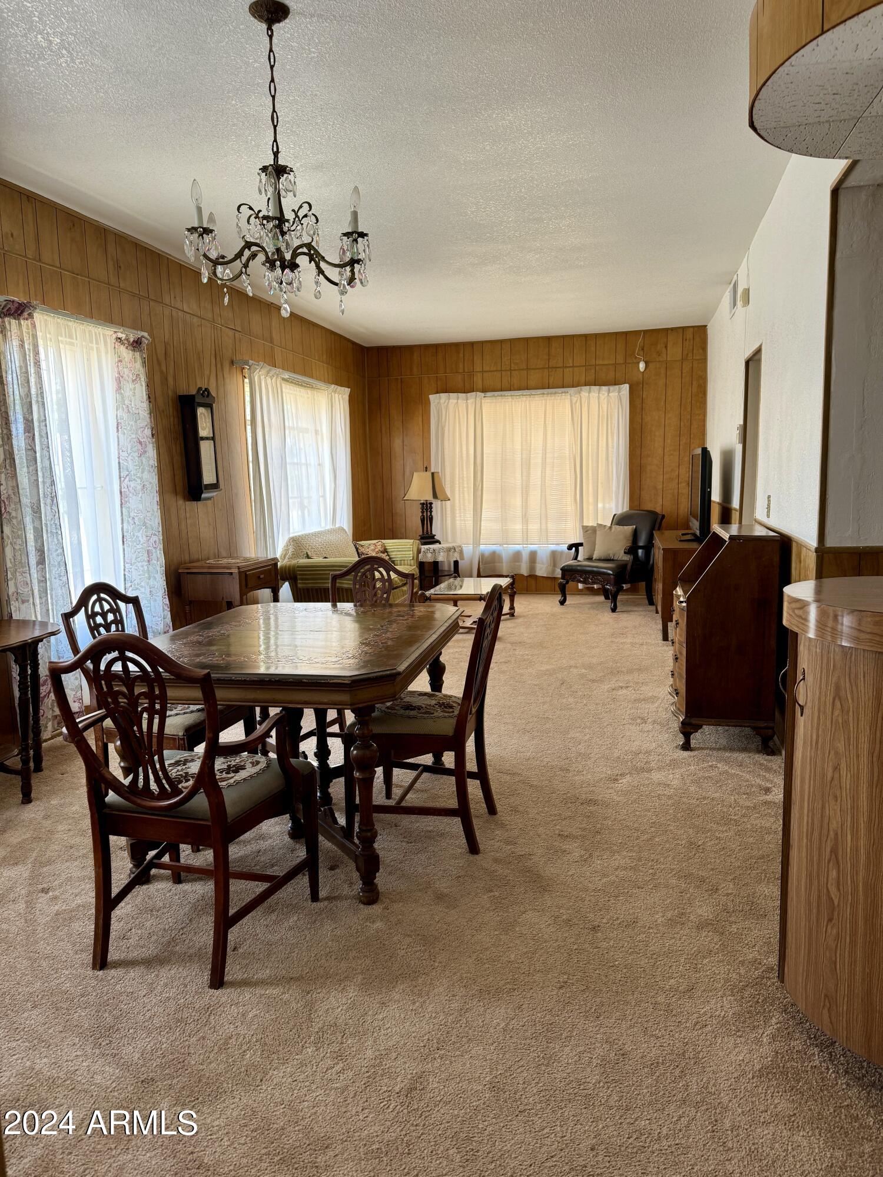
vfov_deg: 71.6
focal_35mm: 24
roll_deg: +1.4
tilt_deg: -8.8
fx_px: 816
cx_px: 442
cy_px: 588
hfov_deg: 56.8
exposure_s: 1/121
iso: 125
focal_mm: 6.76
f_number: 1.78
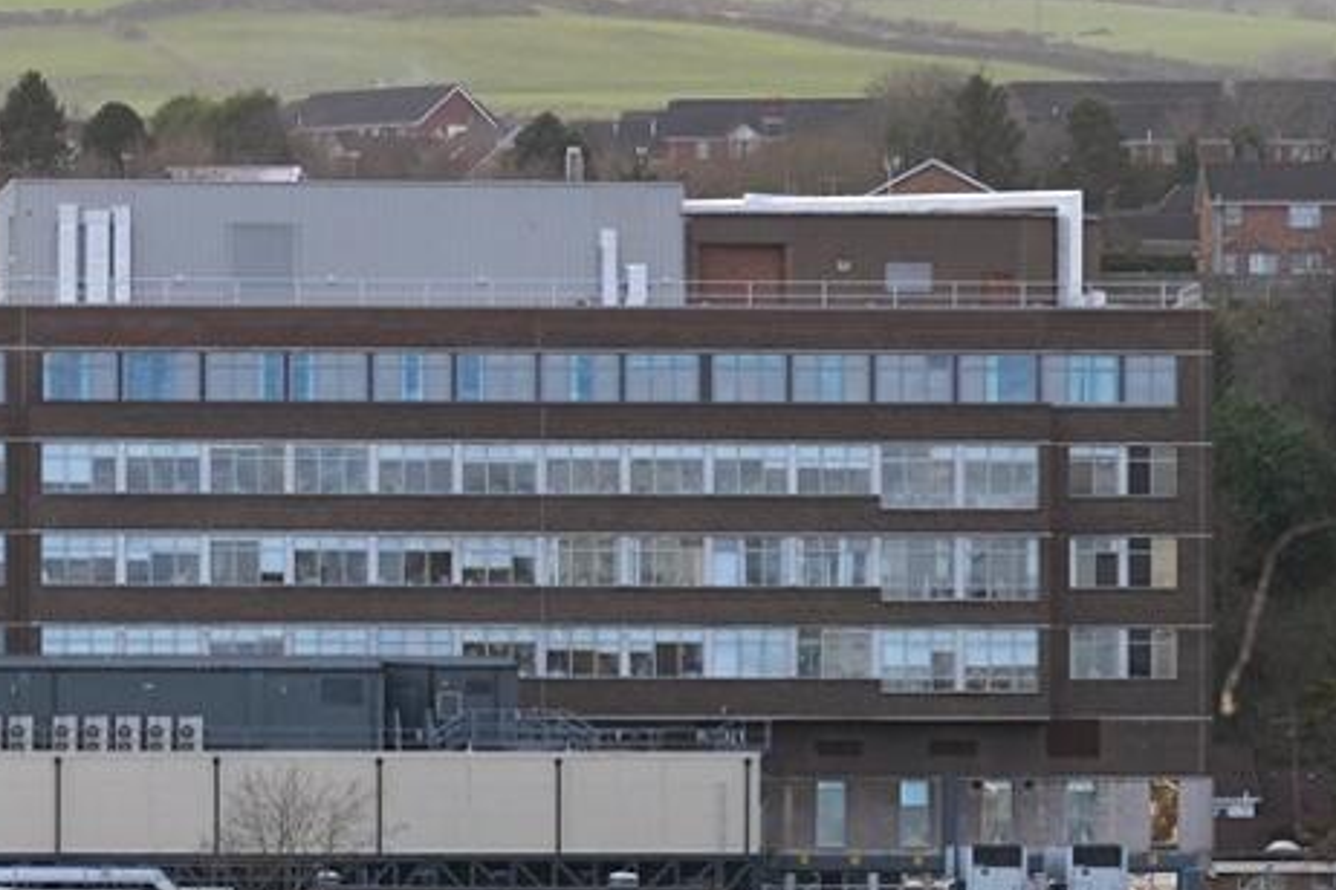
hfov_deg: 6.8
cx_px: 385
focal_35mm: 302
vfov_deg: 4.6
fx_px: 11207
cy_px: 529
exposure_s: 1/1100
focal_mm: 103.6
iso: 1000
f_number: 4.5
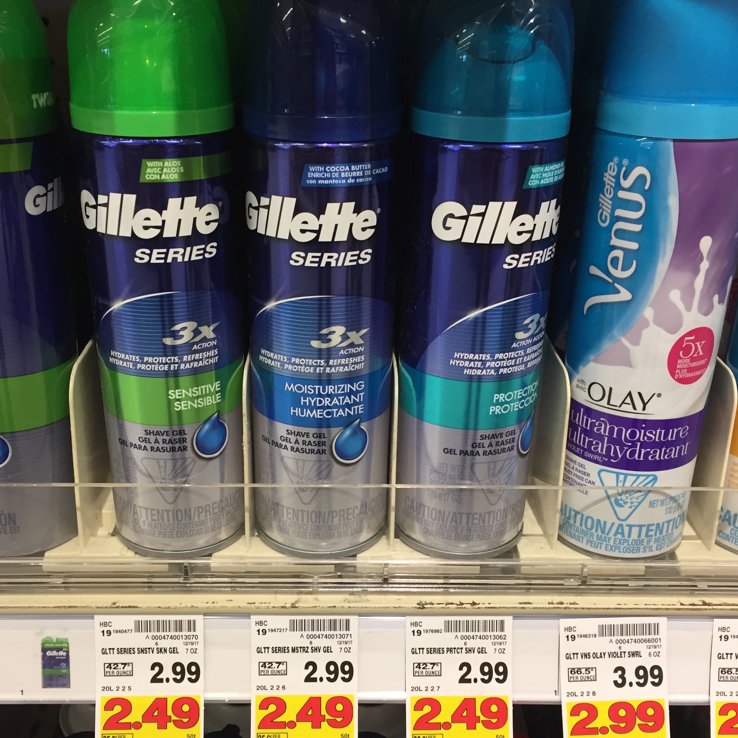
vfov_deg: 44.8
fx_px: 892
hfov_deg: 44.9
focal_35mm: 37
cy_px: 429
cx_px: 355
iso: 40
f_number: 2.2
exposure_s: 1/30
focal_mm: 4.15
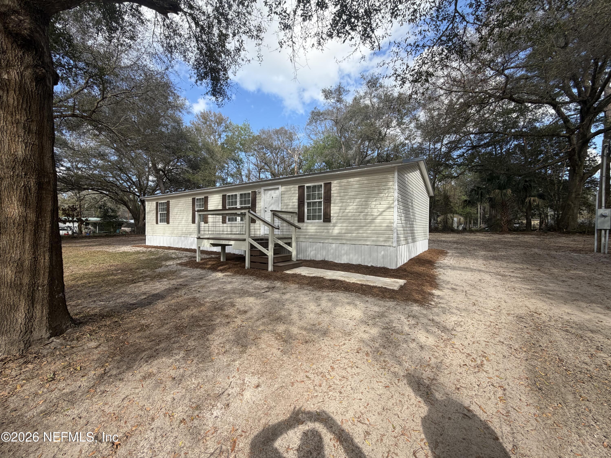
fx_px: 247
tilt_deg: +0.3
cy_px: 229
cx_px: 306
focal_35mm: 14
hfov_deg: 102.1
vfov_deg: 85.7
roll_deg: -0.6
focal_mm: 2.22
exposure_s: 1/502
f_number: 2.2
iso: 50
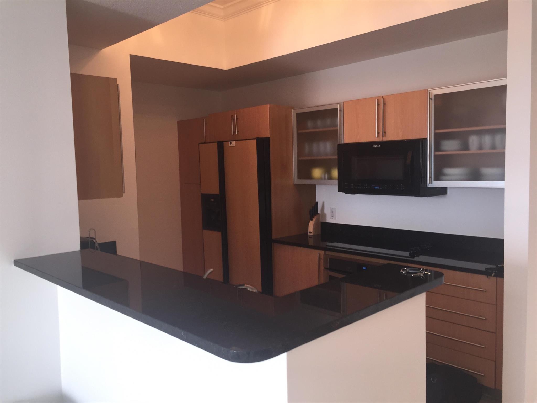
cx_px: 268
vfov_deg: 48.2
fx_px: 450
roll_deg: +0.2
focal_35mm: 29
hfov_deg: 61.7
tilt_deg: -4.9
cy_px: 202
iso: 32
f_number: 2.2
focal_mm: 4.15
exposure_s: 1/30
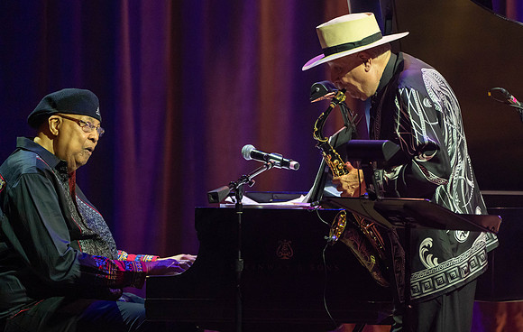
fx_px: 7137
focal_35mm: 499
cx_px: 336
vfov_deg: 2.7
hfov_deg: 4.2
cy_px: 168
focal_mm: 382
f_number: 5.6
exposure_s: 1/250
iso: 3200
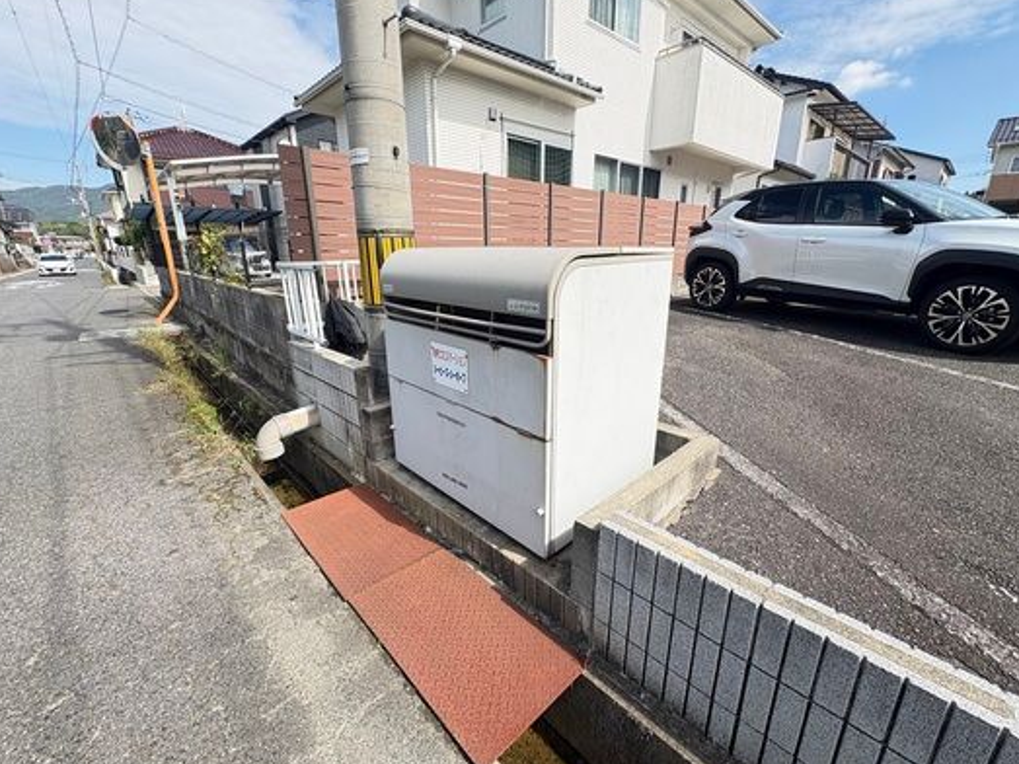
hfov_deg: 98.2
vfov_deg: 81.7
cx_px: 514
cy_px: 382
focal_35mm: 15
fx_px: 441
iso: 64
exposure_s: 1/968
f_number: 2.2
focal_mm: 2.22
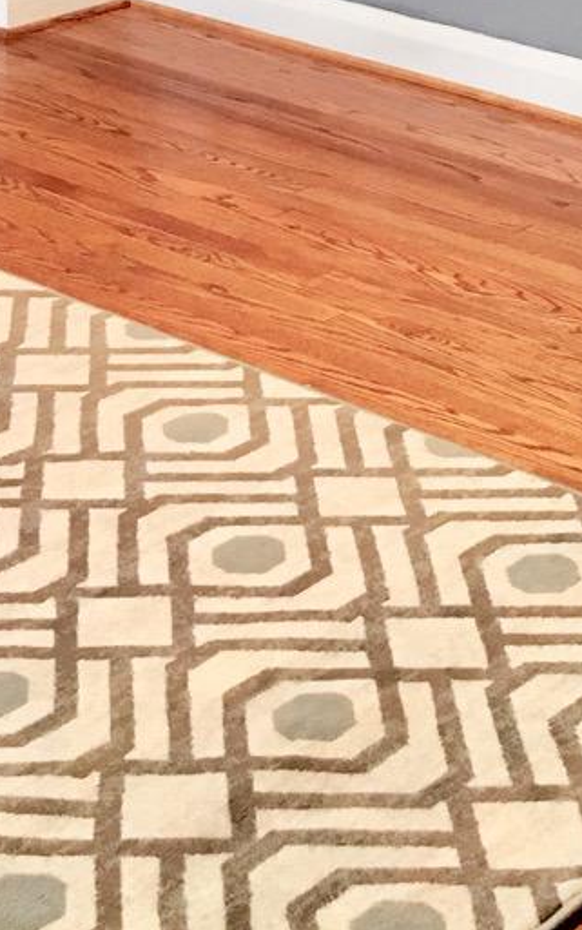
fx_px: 2333
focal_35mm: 92
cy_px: -312
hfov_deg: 14.2
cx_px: 337
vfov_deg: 20.4
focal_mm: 4.15
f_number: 2.2
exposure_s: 1/15
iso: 80
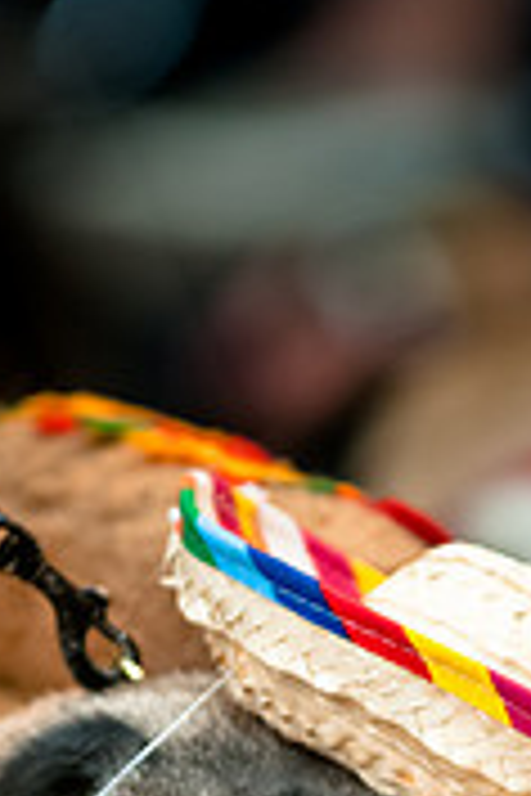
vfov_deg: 2.7
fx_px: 16880
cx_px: 313
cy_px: 980
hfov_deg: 1.8
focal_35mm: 763
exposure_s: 1/200
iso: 200
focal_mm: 200
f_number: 2.8
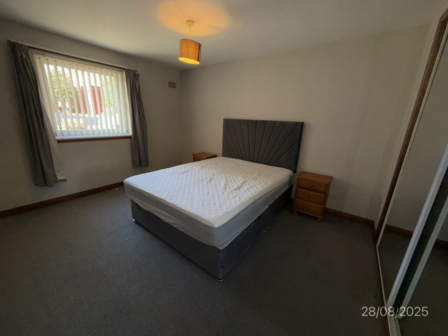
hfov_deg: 102.1
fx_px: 181
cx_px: 224
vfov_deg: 85.7
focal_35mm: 14
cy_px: 168
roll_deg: -2.3
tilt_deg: -17.3
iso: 50
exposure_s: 1/122
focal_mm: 2.22
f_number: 2.2
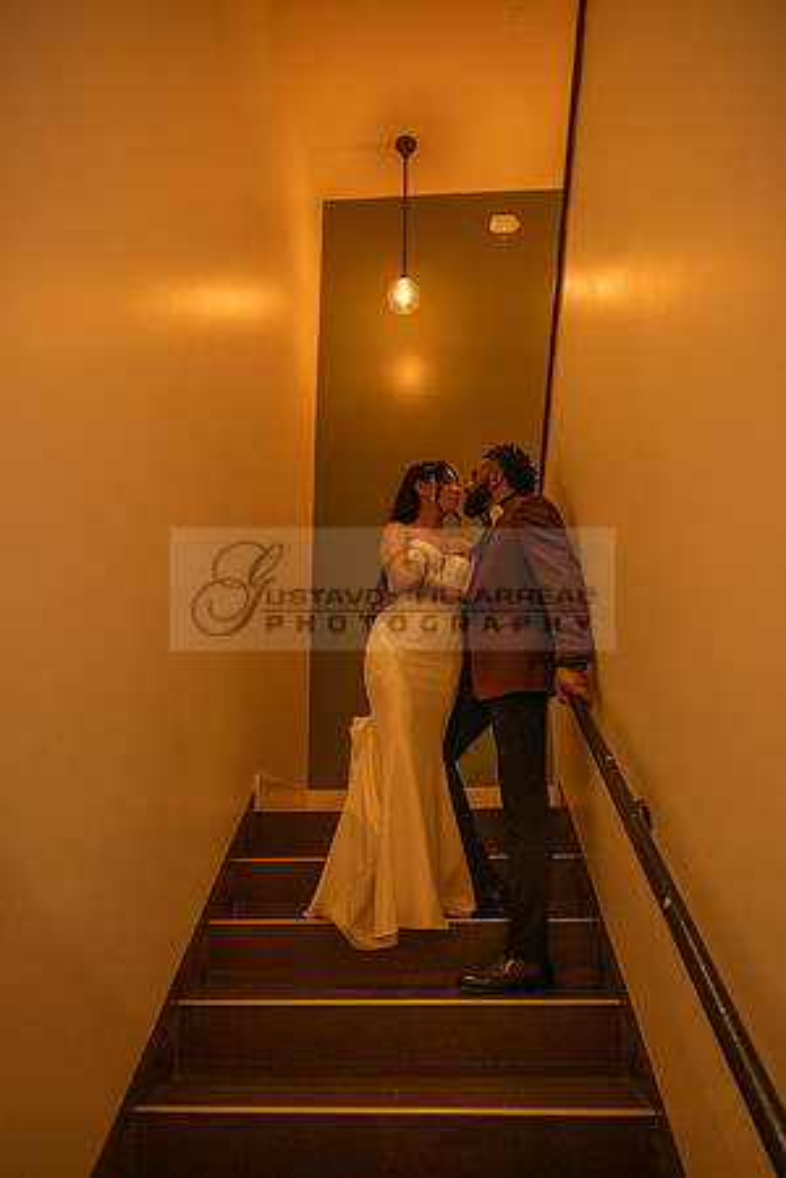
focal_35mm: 24
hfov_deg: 53.1
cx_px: 393
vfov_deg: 73.7
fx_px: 786
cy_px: 589
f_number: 4
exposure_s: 1/200
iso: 800
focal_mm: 24
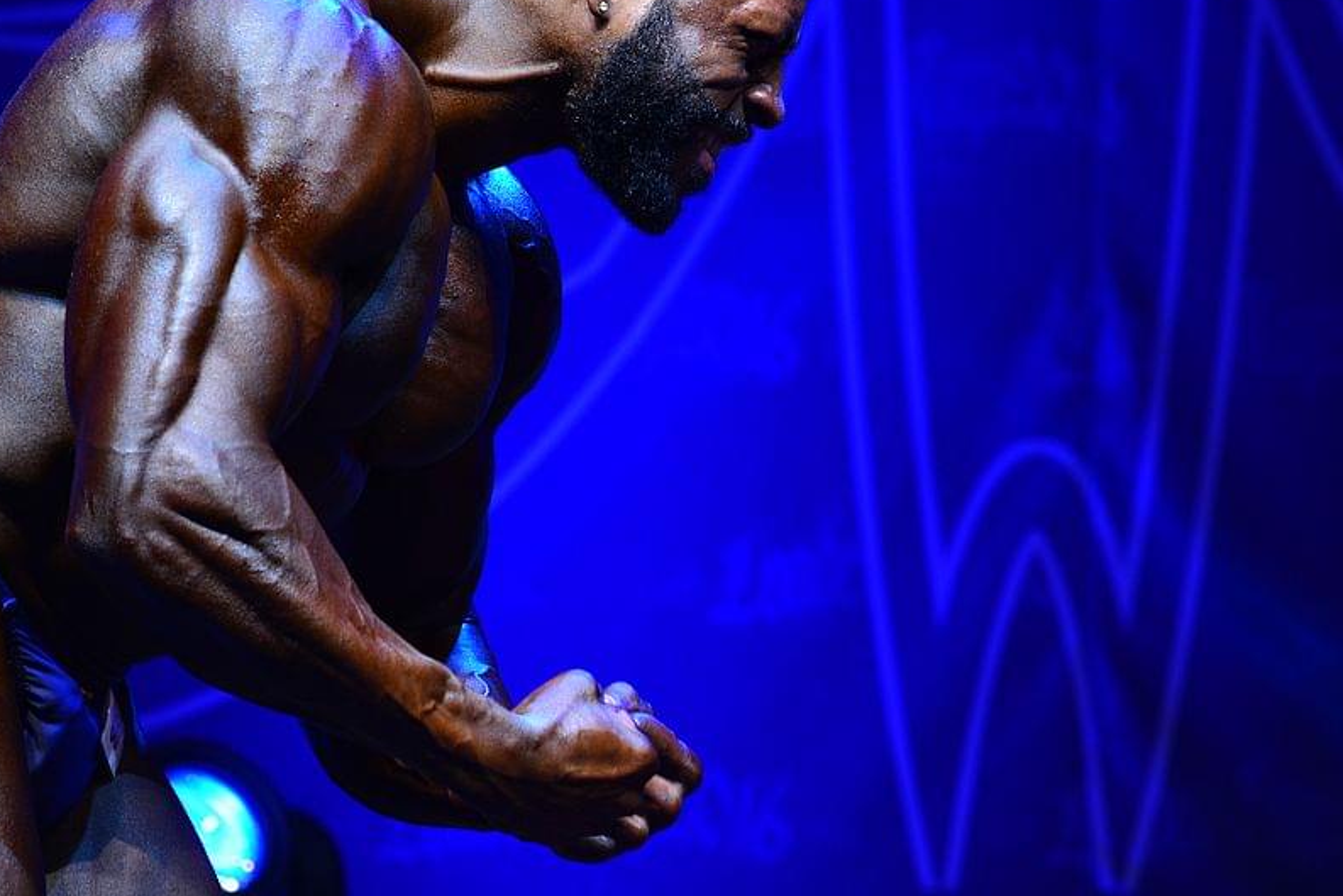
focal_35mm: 408
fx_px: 15222
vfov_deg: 3.4
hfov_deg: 5.1
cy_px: 510
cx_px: 843
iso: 500
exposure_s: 1/80
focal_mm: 200
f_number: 5.3
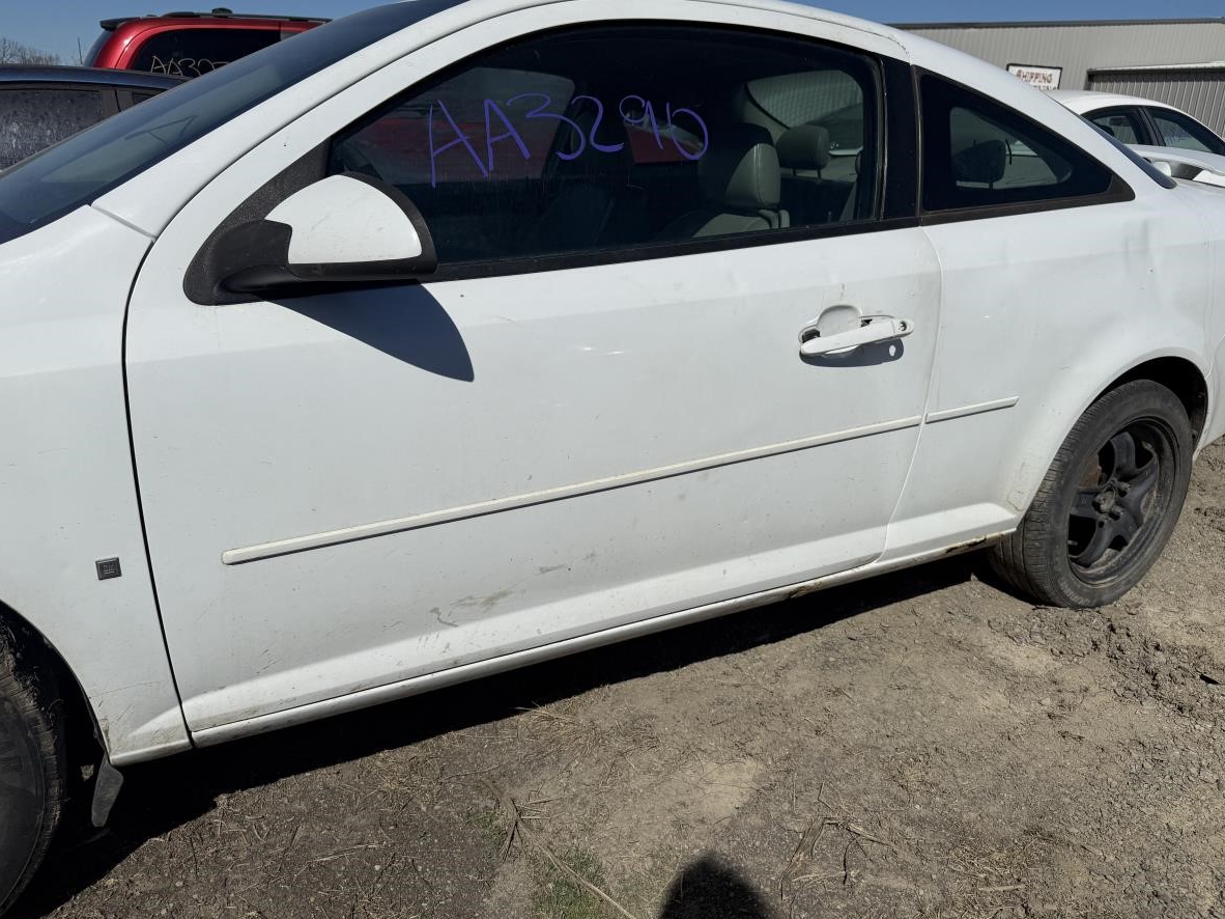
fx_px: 920
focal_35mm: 26
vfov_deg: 53.0
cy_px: 448
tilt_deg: -18.9
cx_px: 616
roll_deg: -2.5
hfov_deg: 67.3
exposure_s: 1/14286
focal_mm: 6.76
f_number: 1.78
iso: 64
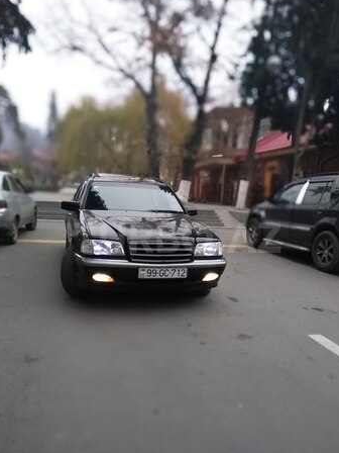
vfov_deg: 58.3
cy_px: 238
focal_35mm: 31
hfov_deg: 45.4
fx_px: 405
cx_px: 178
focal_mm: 3.57
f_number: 2
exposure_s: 1/100
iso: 166
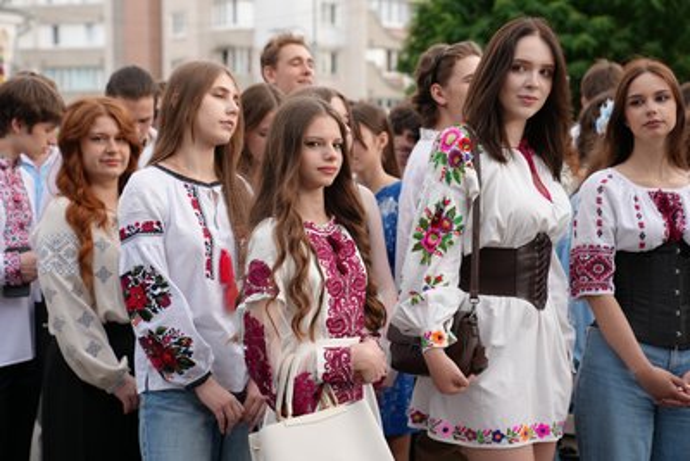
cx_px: 345
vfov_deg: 19.5
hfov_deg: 28.8
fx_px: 1342
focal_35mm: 70
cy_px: 230
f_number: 4
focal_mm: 70
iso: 250
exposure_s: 1/160
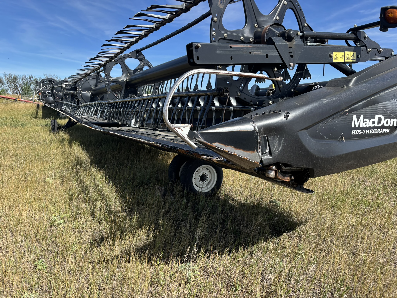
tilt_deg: -7.8
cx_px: 198
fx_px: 298
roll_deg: -1.8
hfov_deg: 67.3
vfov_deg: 53.1
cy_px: 149
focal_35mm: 26
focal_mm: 5.96
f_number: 1.6
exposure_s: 1/1477
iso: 50
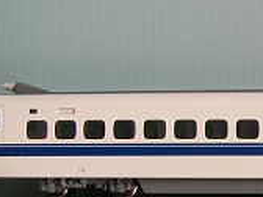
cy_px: 141
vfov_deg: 14.7
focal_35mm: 100
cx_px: 343
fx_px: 760
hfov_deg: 18.3
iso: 50
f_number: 2.8
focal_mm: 5.8
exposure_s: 1/9.3
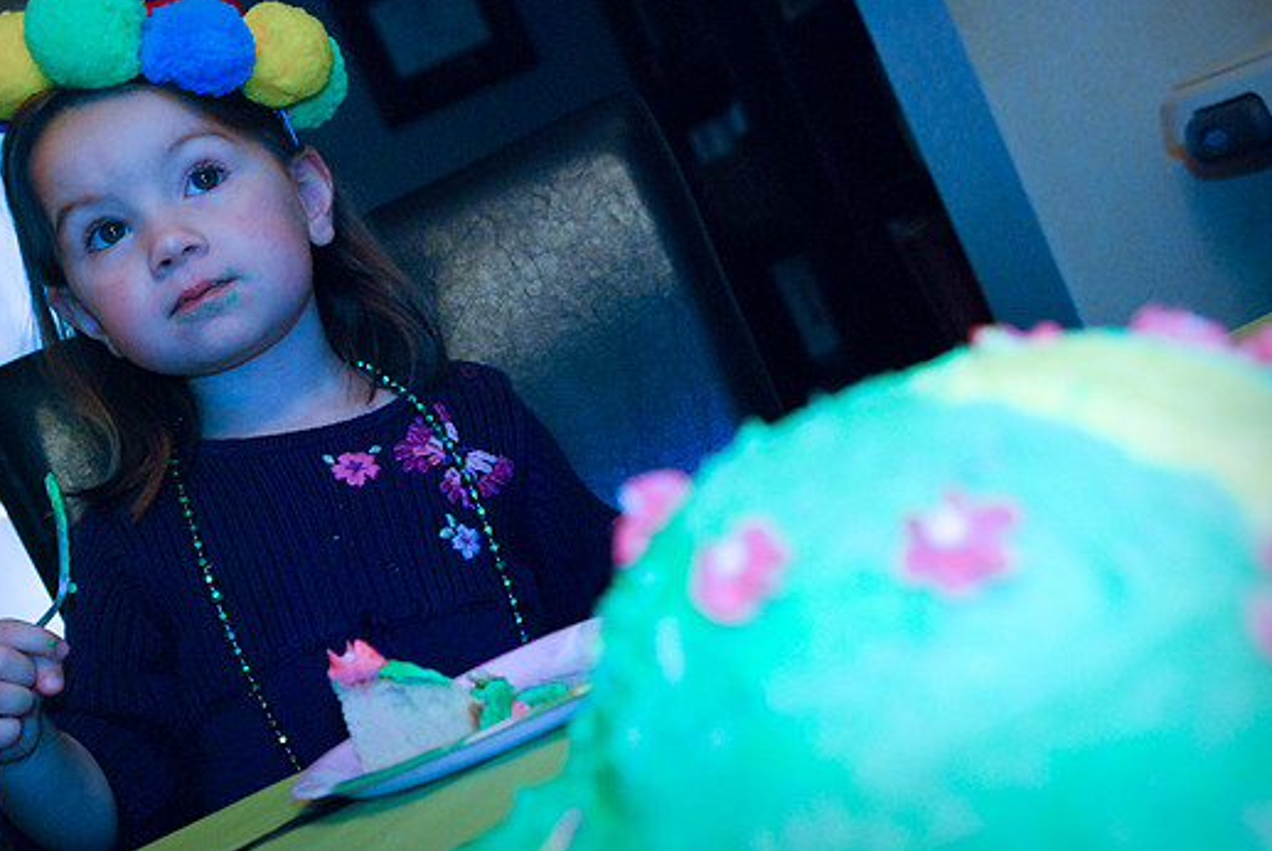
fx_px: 2264
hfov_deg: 31.4
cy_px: 381
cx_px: 581
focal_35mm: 64
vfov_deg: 21.3
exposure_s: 1/60
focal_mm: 38
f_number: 5
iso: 800
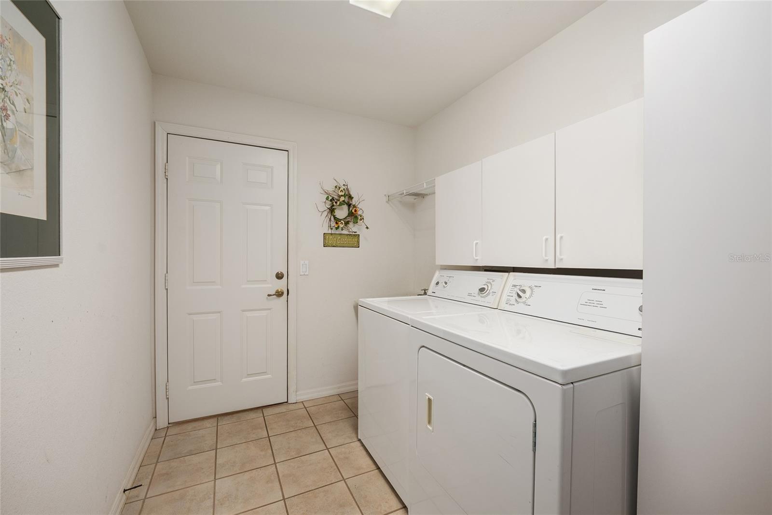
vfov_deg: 81.2
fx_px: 300
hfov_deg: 104.3
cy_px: 258
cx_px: 386
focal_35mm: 14
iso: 400
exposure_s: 1/15
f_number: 7.1
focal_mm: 14
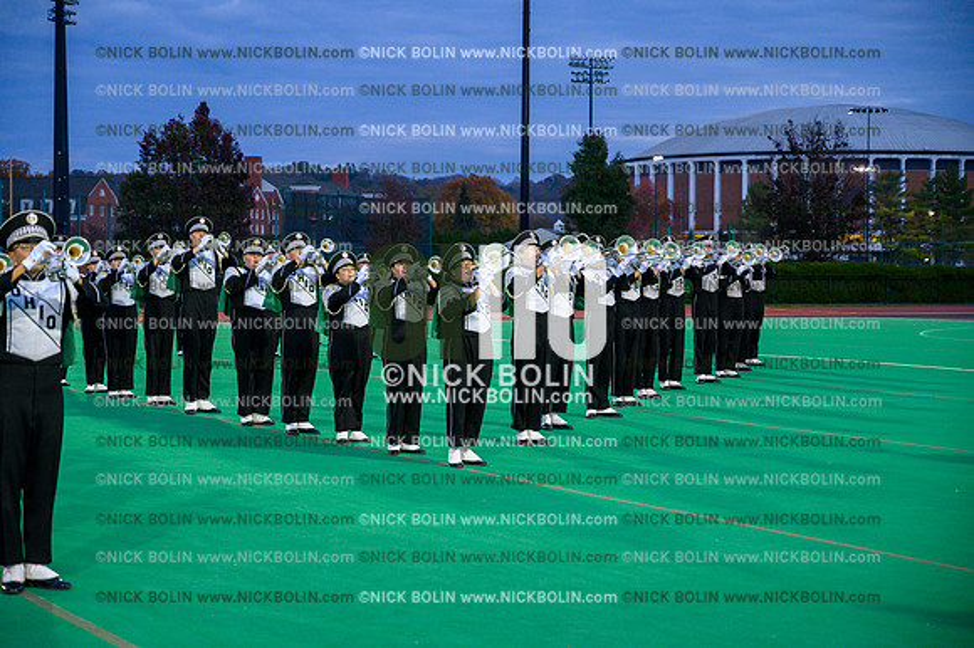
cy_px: 324
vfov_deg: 19.4
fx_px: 1893
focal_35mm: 70
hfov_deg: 28.9
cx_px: 487
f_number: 4
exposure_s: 1/500
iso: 2500
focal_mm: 70
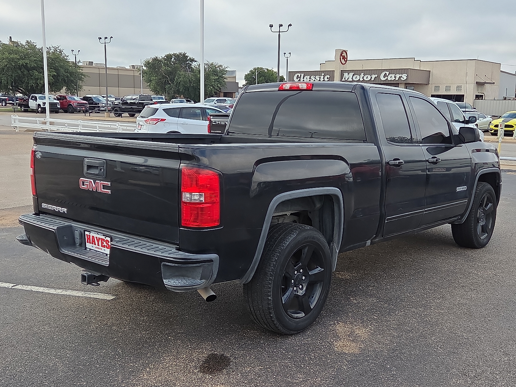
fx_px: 581
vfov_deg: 36.8
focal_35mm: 39
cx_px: 258
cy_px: 194
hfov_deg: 47.9
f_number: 1.8
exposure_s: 1/476
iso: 25
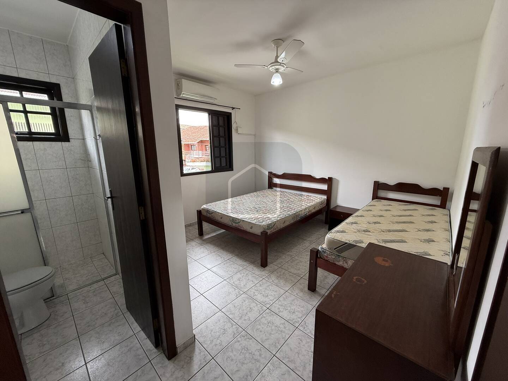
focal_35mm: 14
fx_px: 205
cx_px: 254
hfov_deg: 102.1
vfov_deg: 85.7
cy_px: 190
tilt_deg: -11.4
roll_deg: -0.1
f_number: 2.2
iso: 125
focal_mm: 2.22
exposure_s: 1/99
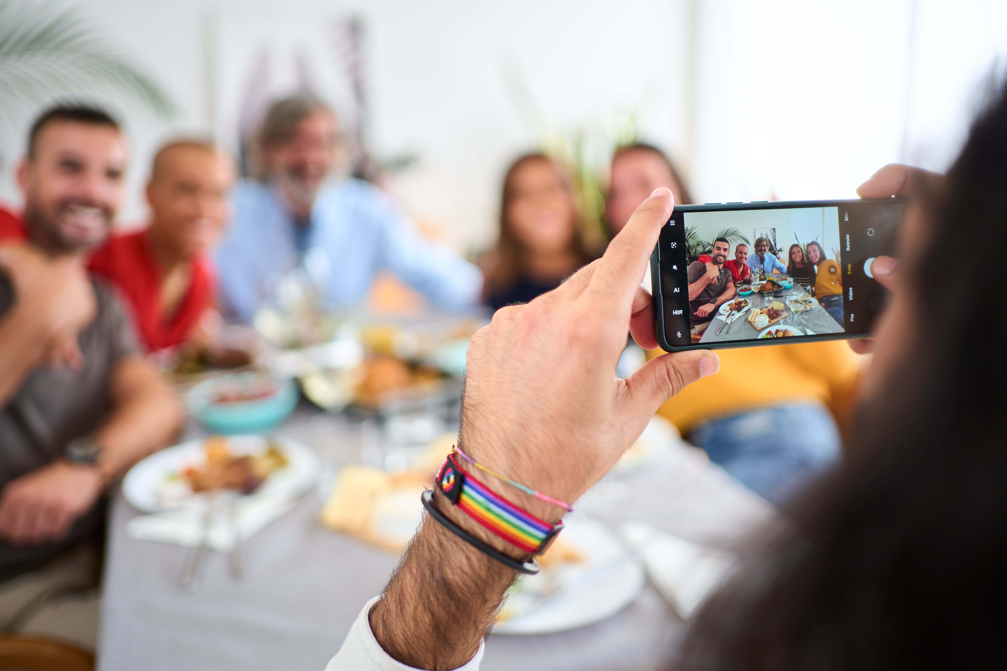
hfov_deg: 54.4
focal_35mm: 35
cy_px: 336
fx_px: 979
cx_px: 504
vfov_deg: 37.9
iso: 200
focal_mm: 35
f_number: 1.8
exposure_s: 1/640
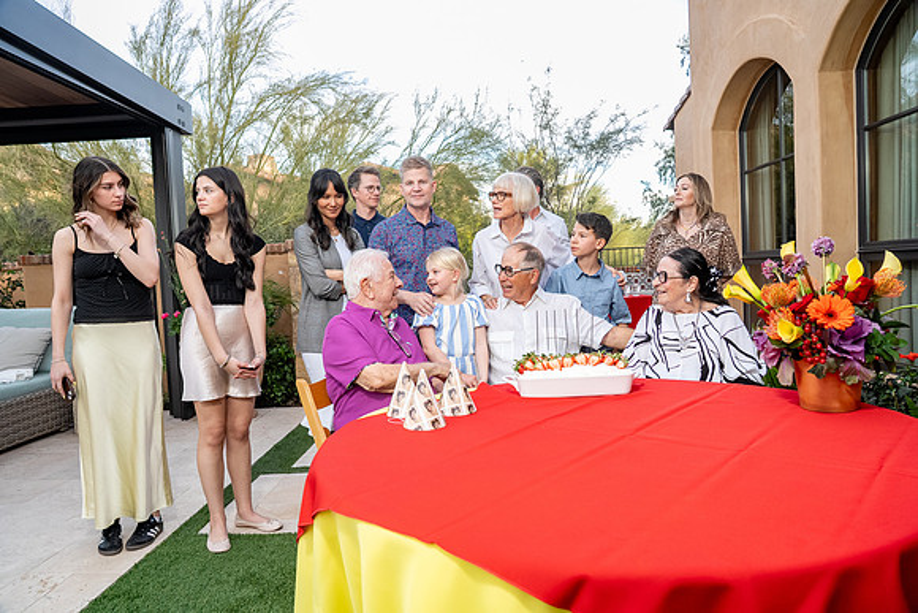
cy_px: 306
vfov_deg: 53.2
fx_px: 612
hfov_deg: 73.7
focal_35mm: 24
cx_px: 459
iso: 1000
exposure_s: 1/160
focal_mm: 24
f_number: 5.6
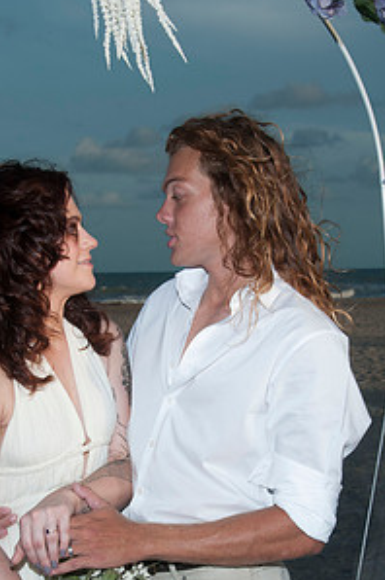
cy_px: 422
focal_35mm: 86
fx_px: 1383
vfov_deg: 23.5
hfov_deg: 15.9
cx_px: 180
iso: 100
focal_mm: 38
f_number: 10
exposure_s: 1/250
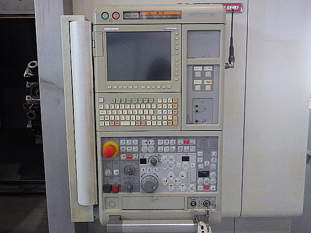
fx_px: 252
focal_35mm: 28
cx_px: 156
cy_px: 116
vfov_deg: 49.7
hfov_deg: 63.4
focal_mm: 5
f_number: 3.5
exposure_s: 1/45
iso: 400
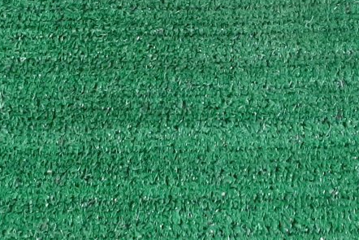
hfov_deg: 21.2
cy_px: -156
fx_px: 878
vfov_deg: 14.2
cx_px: 448
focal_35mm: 88
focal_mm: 3.93
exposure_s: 1/50
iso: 181
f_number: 1.7
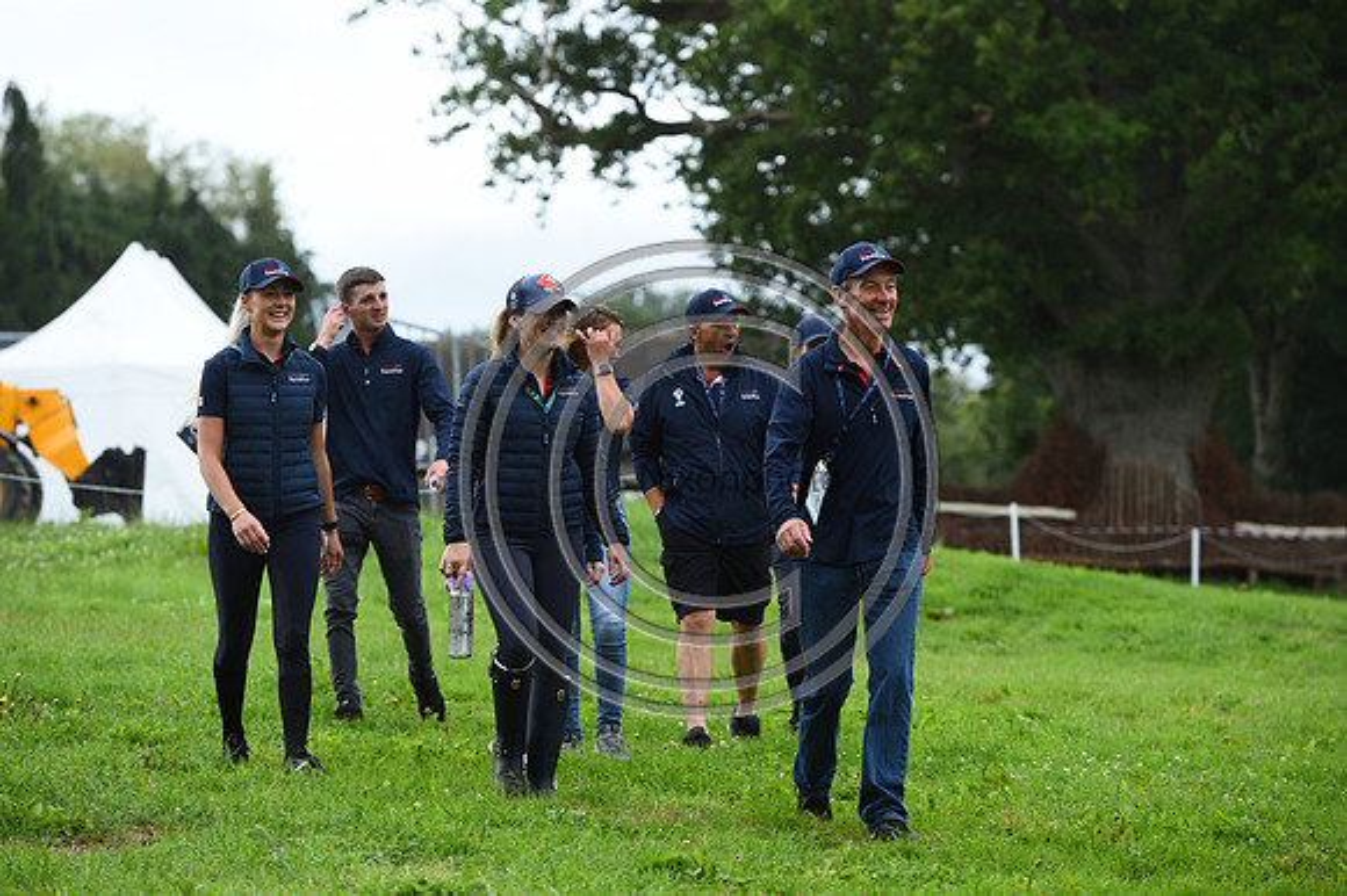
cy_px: 448
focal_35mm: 160
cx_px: 674
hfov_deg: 12.8
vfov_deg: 8.6
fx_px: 5983
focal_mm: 160
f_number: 5
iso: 400
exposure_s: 1/800
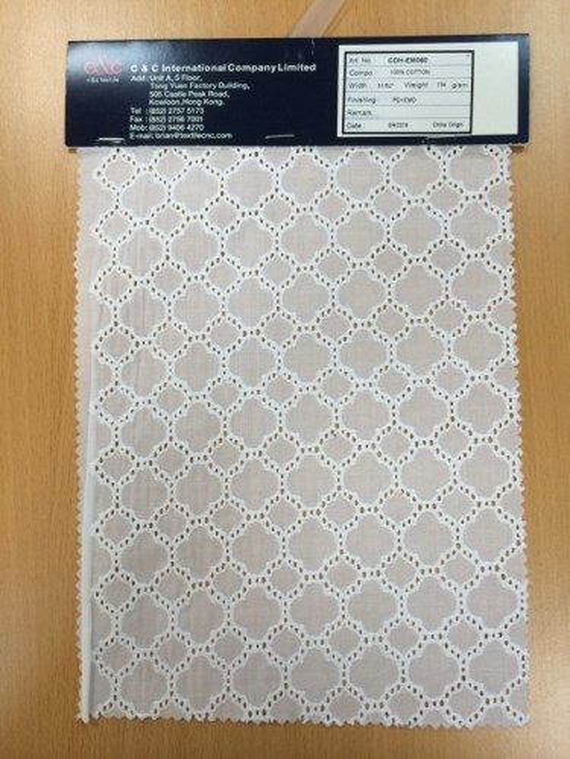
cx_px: 285
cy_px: 380
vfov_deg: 60.0
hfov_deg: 46.8
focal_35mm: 30
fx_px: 659
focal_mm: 4.12
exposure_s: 1/33
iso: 100
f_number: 2.2
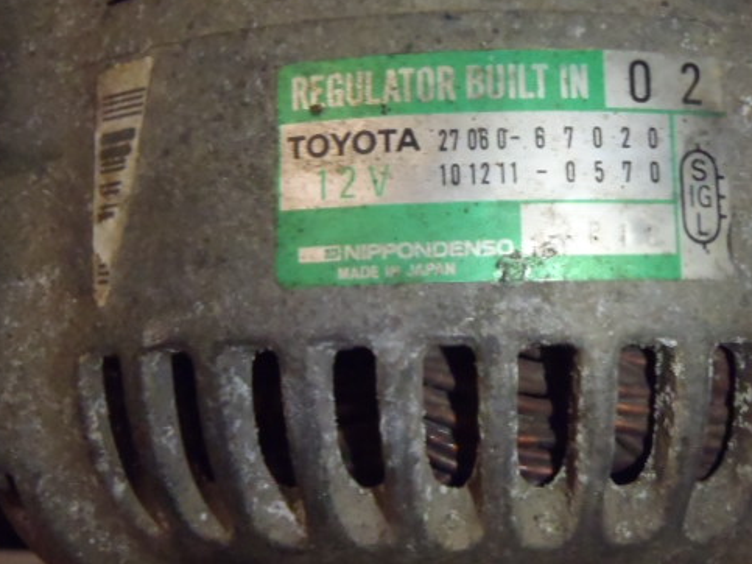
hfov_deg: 38.8
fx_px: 1064
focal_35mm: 49
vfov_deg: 29.6
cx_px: 453
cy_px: 215
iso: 800
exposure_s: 1/40
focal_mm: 6.64
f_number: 4.7
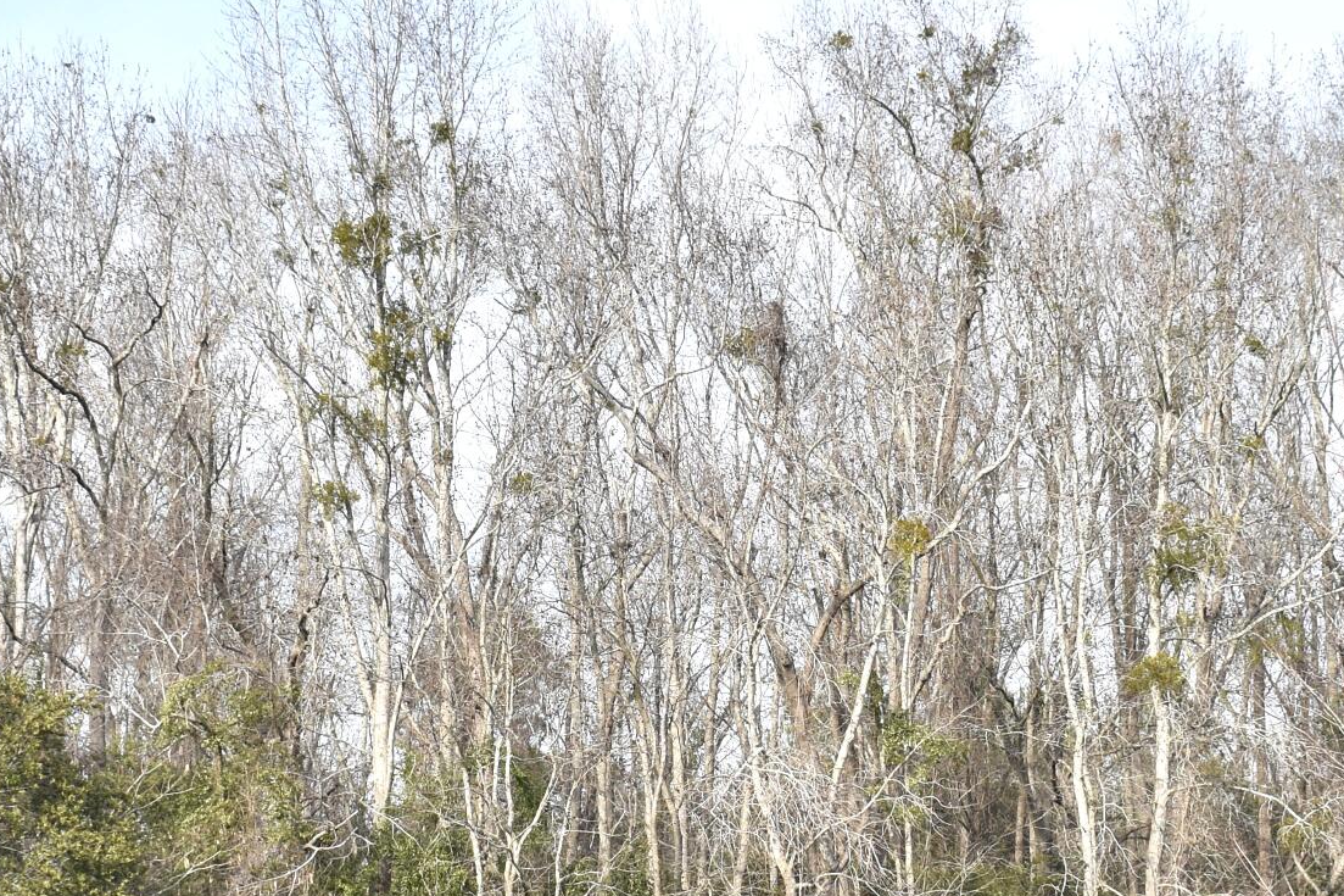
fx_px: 4418
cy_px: 803
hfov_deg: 17.3
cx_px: 781
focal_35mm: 118
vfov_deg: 11.5
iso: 200
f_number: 9
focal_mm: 29
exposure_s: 1/320
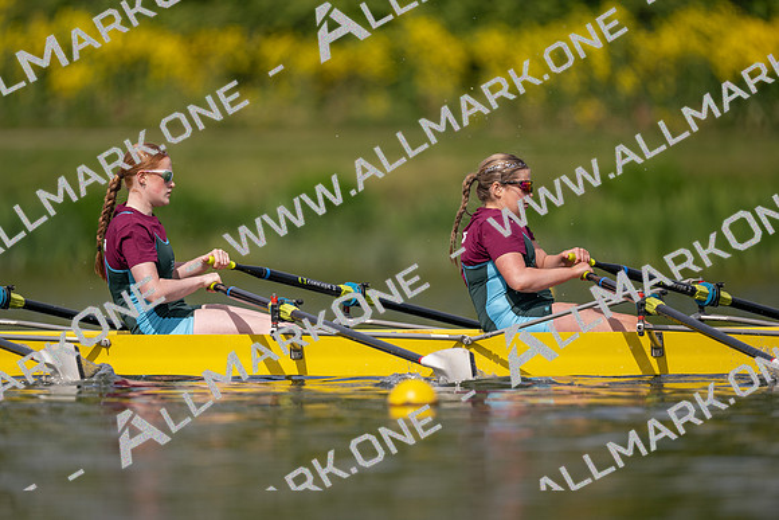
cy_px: 260
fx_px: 12986
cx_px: 390
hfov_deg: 3.4
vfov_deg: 2.3
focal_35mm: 600
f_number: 4
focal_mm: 600
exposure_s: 1/2500
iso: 200
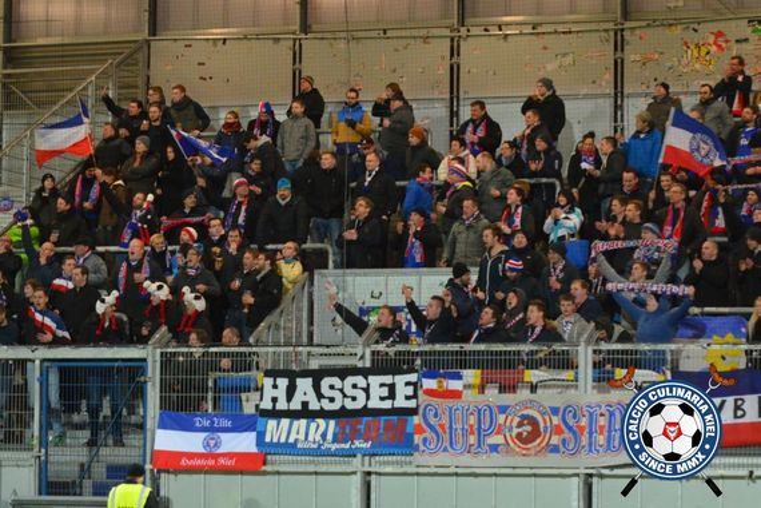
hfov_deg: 19.5
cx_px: 380
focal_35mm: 105
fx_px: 2219
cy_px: 254
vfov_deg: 13.0
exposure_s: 1/640
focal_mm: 70
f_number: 2.8
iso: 3200
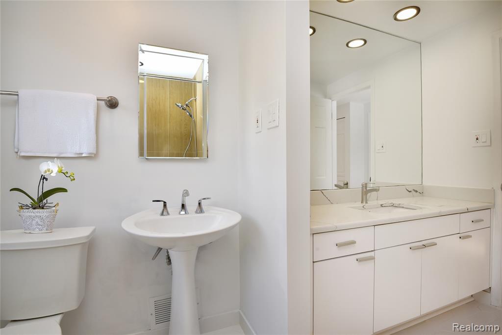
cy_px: 168
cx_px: 251
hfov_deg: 93.3
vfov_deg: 70.5
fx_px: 237
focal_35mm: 17
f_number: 10
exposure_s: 1/100
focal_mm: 17
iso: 640
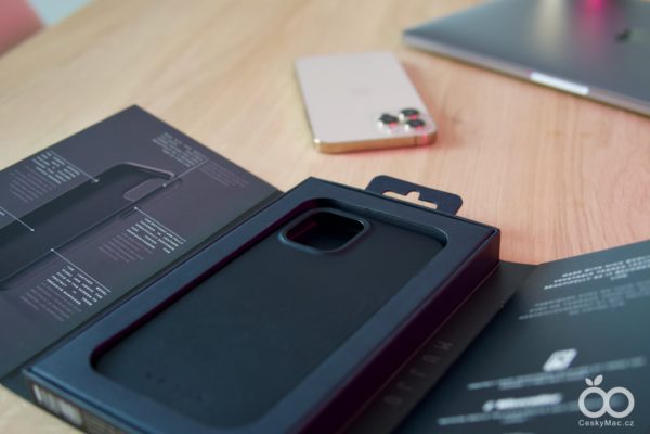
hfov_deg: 43.6
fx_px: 812
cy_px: 217
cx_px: 325
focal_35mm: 45
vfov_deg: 29.9
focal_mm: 30
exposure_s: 1/20
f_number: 3.2
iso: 640
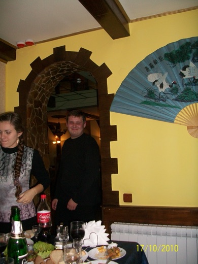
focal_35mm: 34
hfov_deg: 41.8
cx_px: 99
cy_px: 132
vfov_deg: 54.0
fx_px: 259
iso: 120
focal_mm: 5.7
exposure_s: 1/60
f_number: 2.8
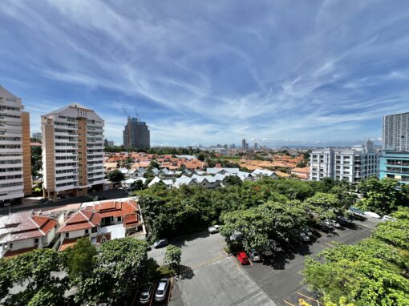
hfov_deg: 106.2
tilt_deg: -2.4
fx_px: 154
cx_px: 204
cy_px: 153
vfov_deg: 89.9
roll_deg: +1.4
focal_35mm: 13
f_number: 1.8
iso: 32
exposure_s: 1/2732
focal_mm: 1.57
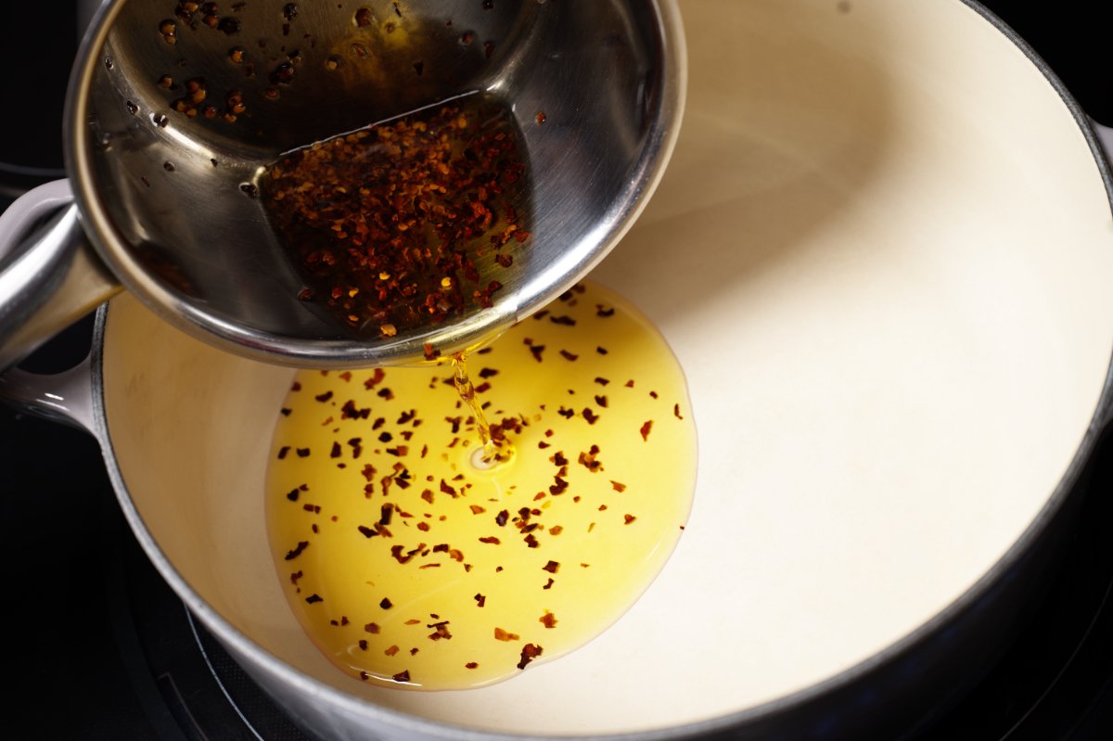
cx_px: 556
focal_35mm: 70
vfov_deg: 19.4
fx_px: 2163
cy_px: 370
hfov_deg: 28.9
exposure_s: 1/125
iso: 100
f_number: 6.3
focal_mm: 70
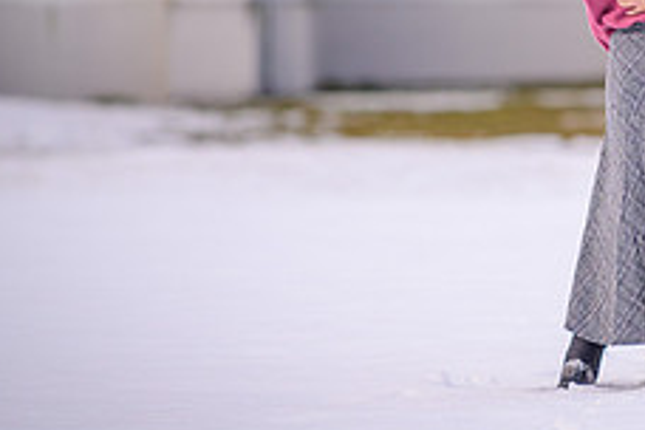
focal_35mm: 508
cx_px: 673
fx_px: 9101
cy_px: 0
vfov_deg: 2.7
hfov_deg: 4.1
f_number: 2.8
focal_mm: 200
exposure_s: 1/500
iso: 250
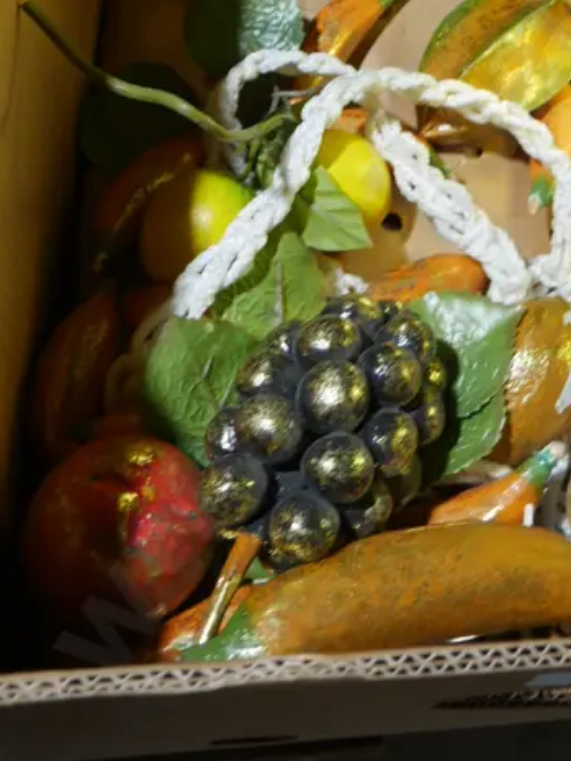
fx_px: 1451
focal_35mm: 66
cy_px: 0
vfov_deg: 27.7
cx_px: 581
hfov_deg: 21.4
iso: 200
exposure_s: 1/60
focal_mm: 15
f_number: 3.6
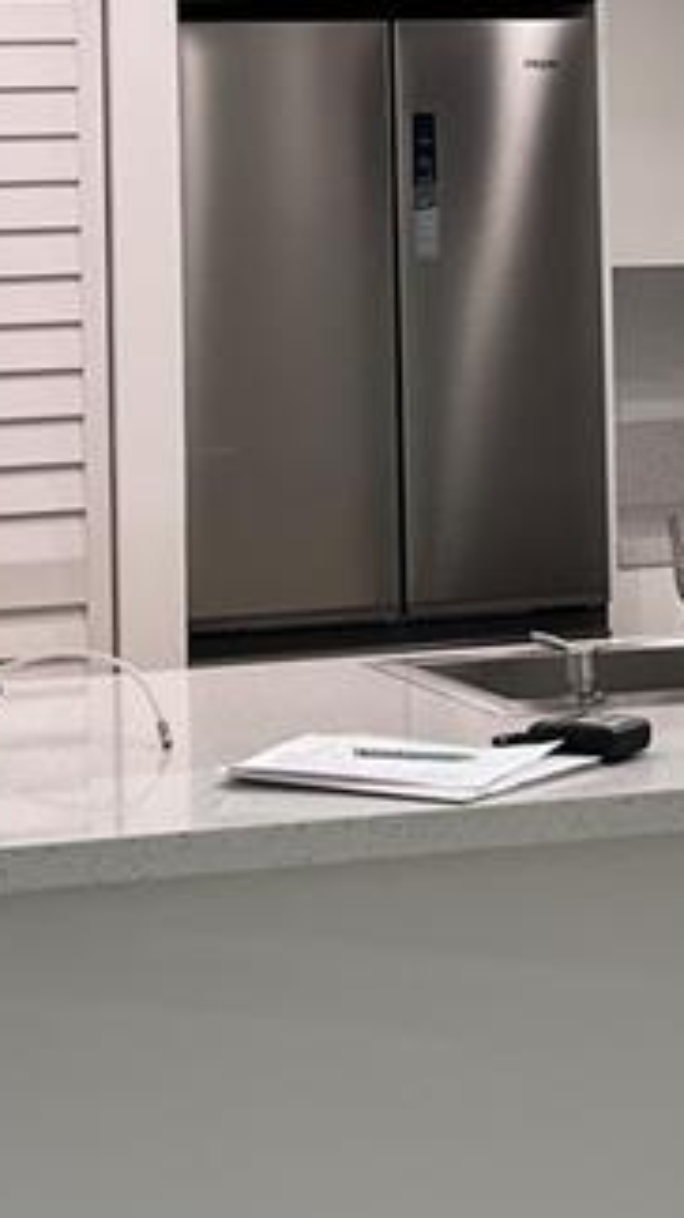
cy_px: 86
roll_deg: +0.8
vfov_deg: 19.9
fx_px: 3389
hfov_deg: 11.5
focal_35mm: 105
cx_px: 560
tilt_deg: +1.9
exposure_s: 1/136
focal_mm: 5.1
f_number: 1.6
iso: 64
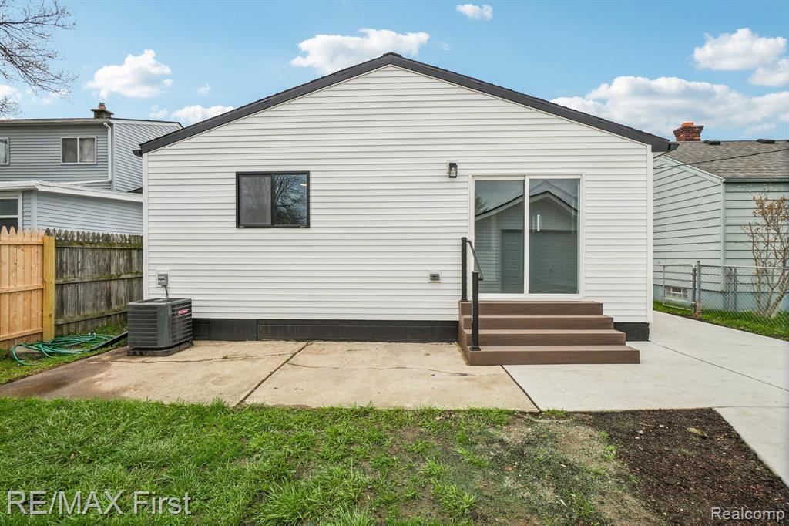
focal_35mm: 15
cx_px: 394
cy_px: 263
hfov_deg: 100.4
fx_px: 329
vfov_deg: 77.3
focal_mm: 10
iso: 100
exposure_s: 1/350
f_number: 8
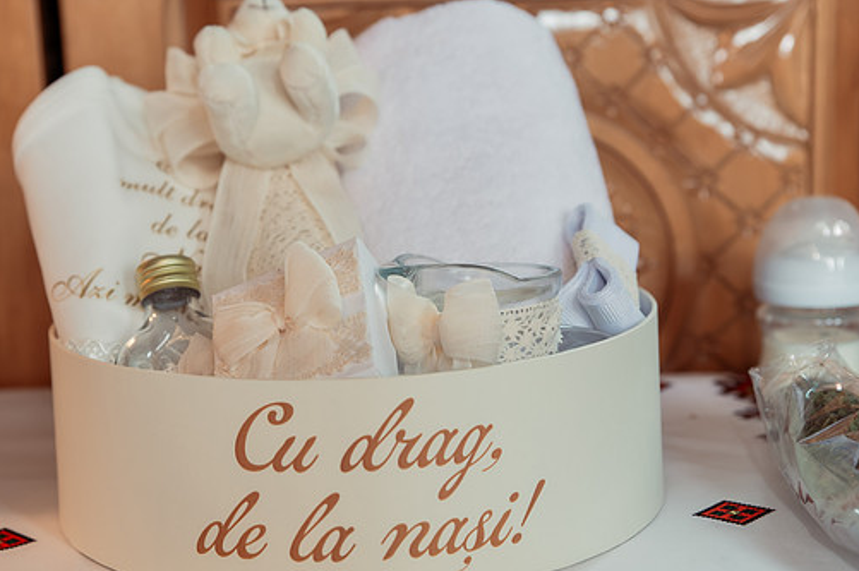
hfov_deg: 30.0
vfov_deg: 20.3
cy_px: 291
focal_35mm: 67
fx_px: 1597
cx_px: 342
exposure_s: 1/125
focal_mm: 52
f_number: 3.5
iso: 1600
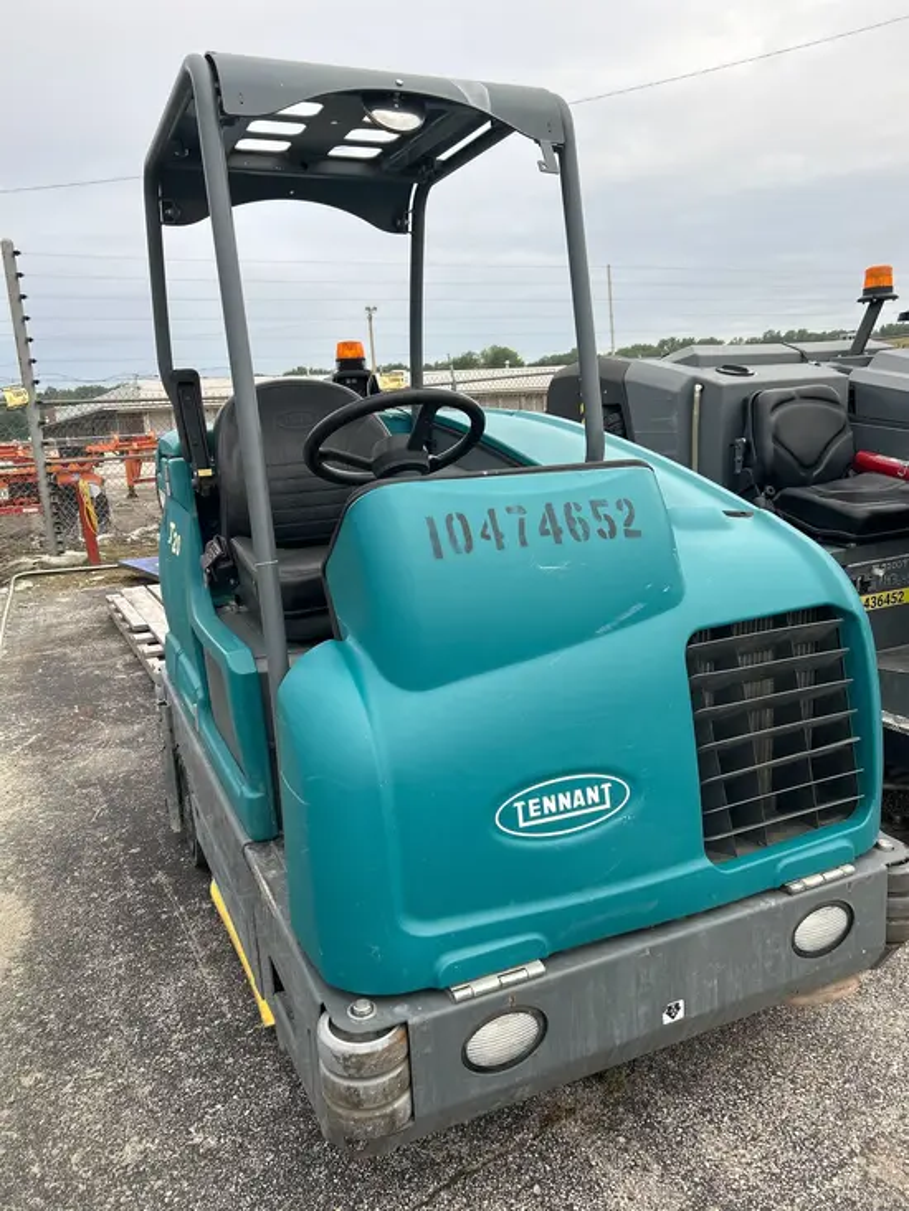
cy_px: 606
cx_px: 454
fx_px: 910
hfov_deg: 53.1
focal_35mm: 26
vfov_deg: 67.3
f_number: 1.5
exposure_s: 1/700
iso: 50
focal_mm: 5.7
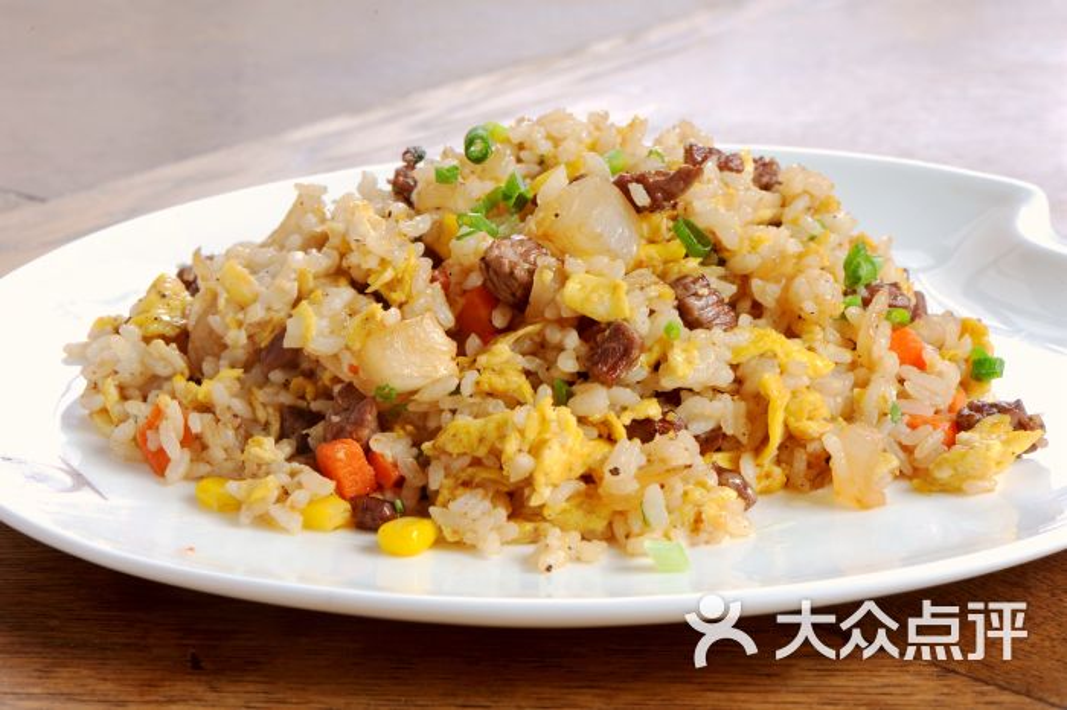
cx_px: 534
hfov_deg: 19.5
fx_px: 3110
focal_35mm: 105
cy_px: 355
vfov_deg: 13.0
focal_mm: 105
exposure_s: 1/1.3
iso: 100
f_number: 20
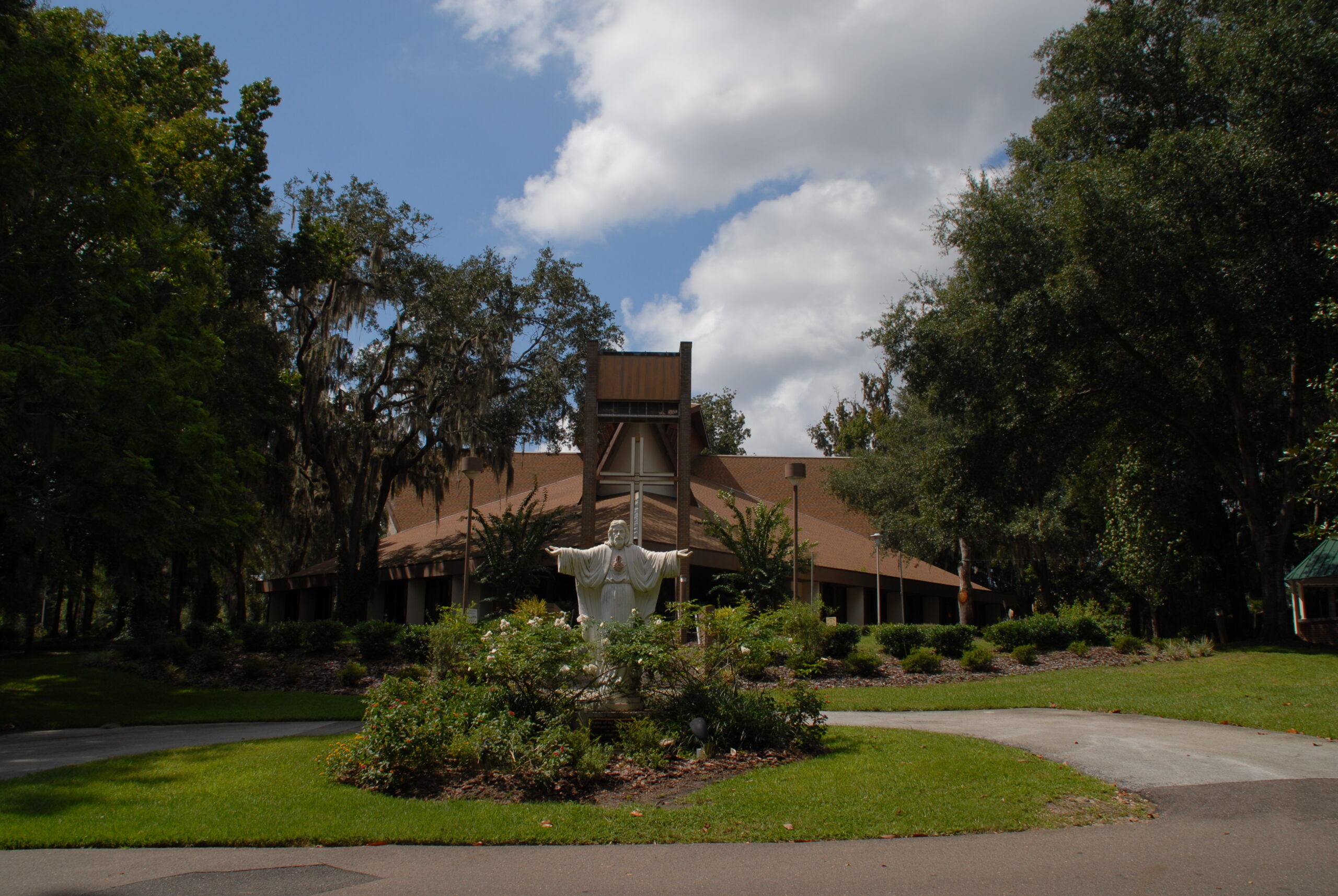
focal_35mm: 27
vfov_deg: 48.1
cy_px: 448
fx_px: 1005
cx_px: 669
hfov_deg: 67.3
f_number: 10
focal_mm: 18
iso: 100
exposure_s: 1/350
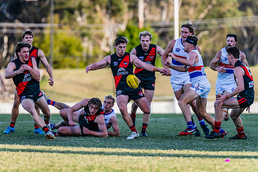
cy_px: 90
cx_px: 121
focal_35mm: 353
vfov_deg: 3.9
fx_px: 2533
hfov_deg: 5.8
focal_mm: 330
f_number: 4
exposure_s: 1/1600
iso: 800
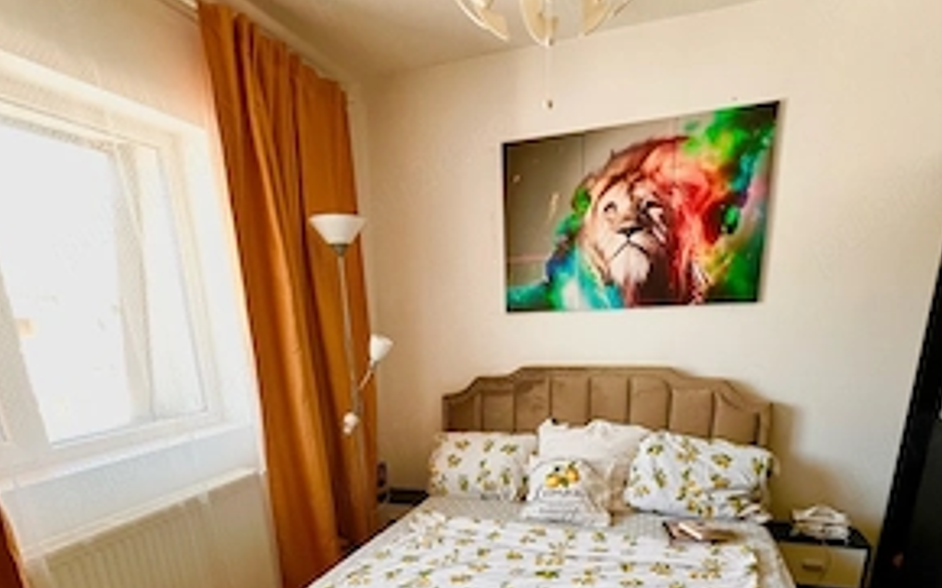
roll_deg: +1.7
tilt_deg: -17.5
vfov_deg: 57.0
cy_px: 481
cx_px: 474
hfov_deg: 88.0
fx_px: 488
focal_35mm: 19
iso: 200
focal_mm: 1.57
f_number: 1.8
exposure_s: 1/99
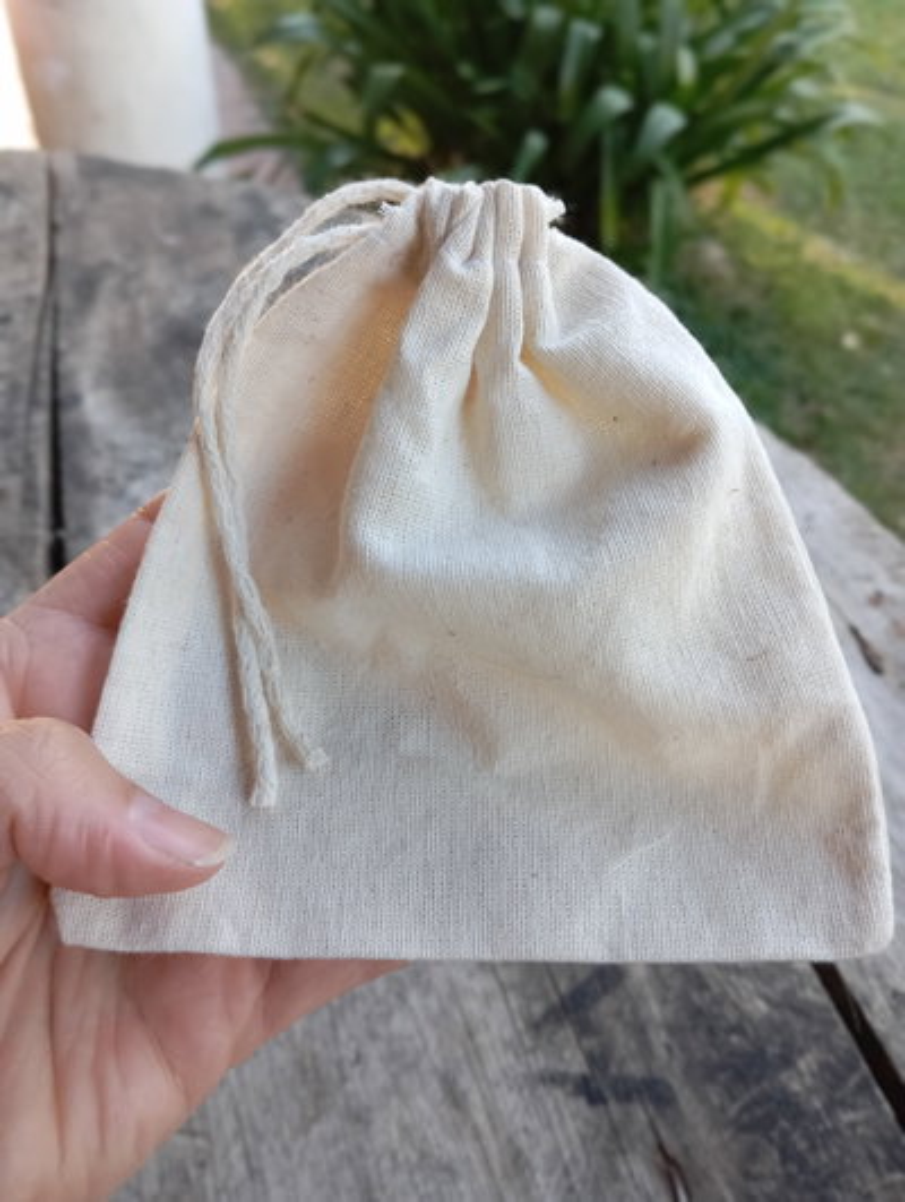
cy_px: 601
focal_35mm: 28
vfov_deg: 63.4
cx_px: 452
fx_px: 973
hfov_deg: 49.9
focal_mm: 4.22
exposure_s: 1/100
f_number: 1.8
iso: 387
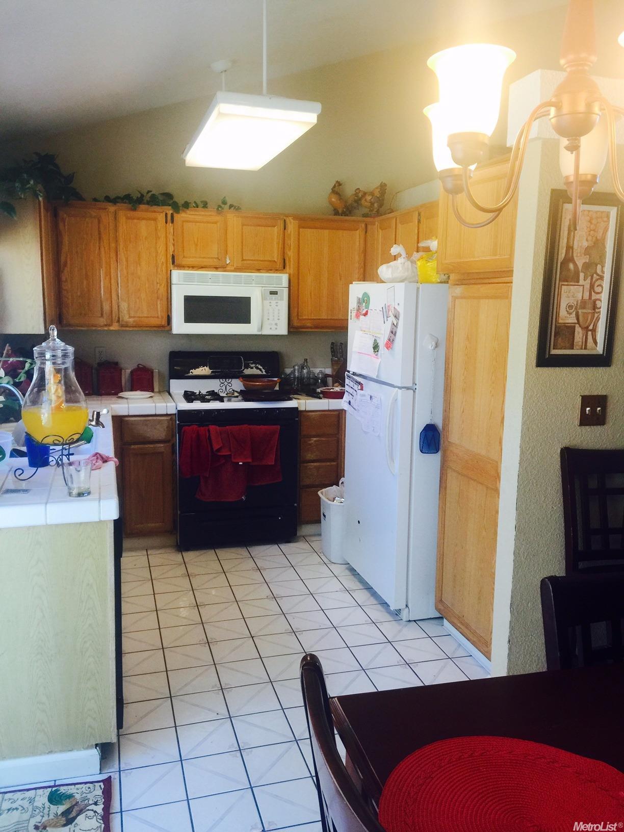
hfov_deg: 48.2
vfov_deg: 61.7
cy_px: 416
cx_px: 312
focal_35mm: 29
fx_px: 697
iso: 40
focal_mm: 4.15
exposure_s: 1/30
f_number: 2.2
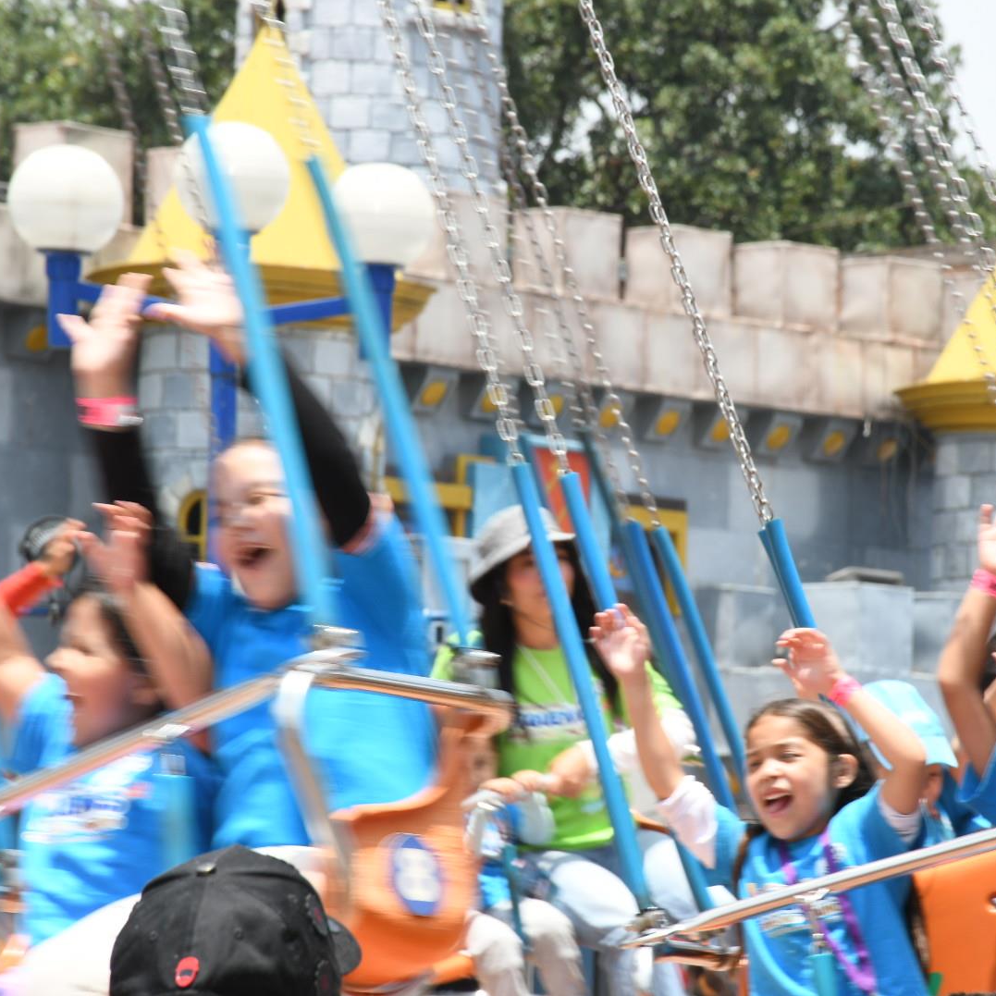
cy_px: 498
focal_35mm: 234
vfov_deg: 7.5
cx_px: 634
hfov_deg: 7.5
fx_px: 7617
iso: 200
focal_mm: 122
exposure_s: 1/125
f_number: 11
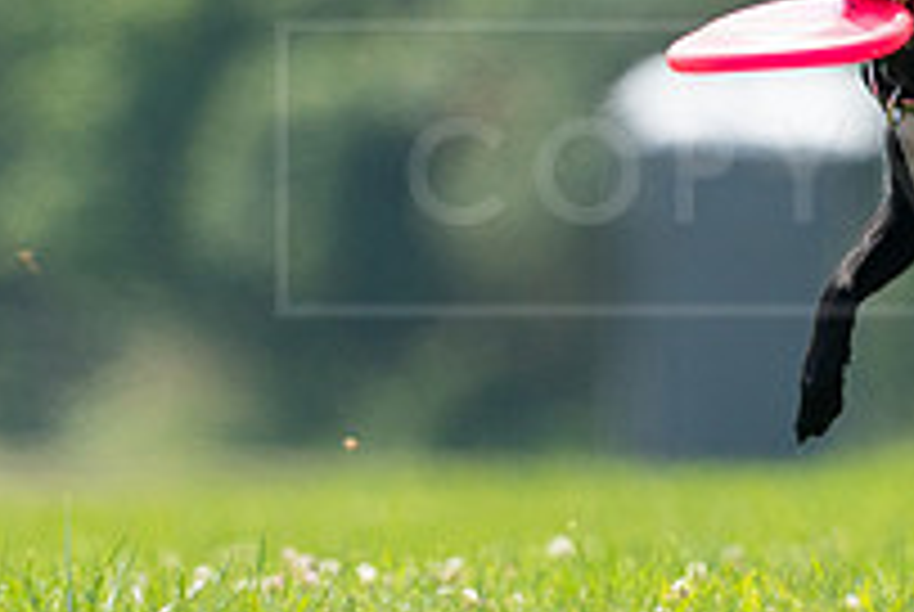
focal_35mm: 1711
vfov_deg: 0.8
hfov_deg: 1.2
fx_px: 43503
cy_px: 245
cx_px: 707
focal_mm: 600
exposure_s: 1/4000
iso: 2000
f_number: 6.3
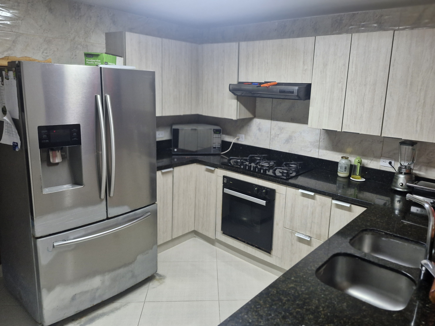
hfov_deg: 73.9
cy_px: 163
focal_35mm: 23
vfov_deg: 58.9
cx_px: 218
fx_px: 289
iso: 250
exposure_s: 1/48
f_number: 1.8
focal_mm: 5.54
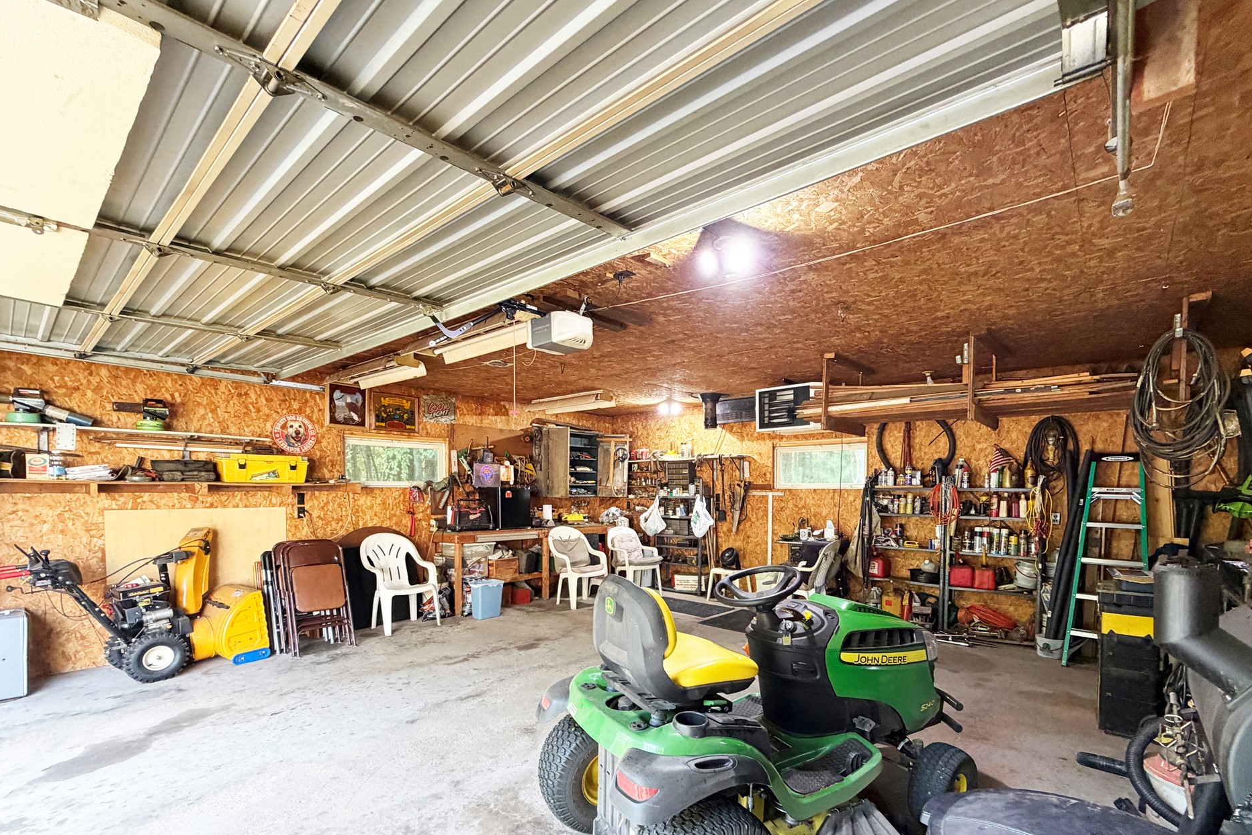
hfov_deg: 96.7
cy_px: 504
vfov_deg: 72.9
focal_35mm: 16
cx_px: 654
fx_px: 556
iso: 320
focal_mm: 2.22
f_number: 2.2
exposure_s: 1/76
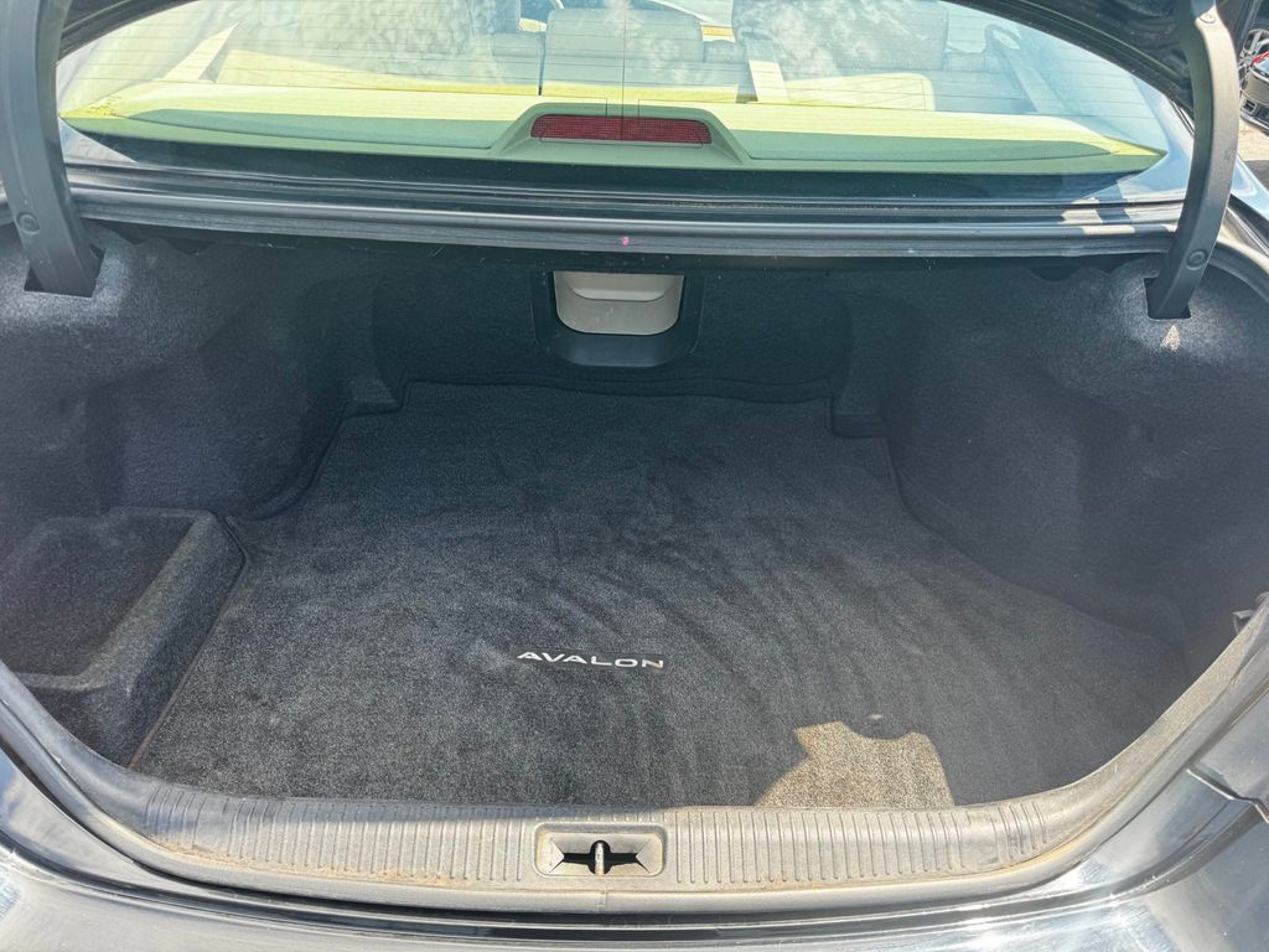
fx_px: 880
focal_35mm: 24
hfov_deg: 71.6
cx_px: 634
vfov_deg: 56.8
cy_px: 476
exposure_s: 1/425
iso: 80
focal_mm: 6.76
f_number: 1.78
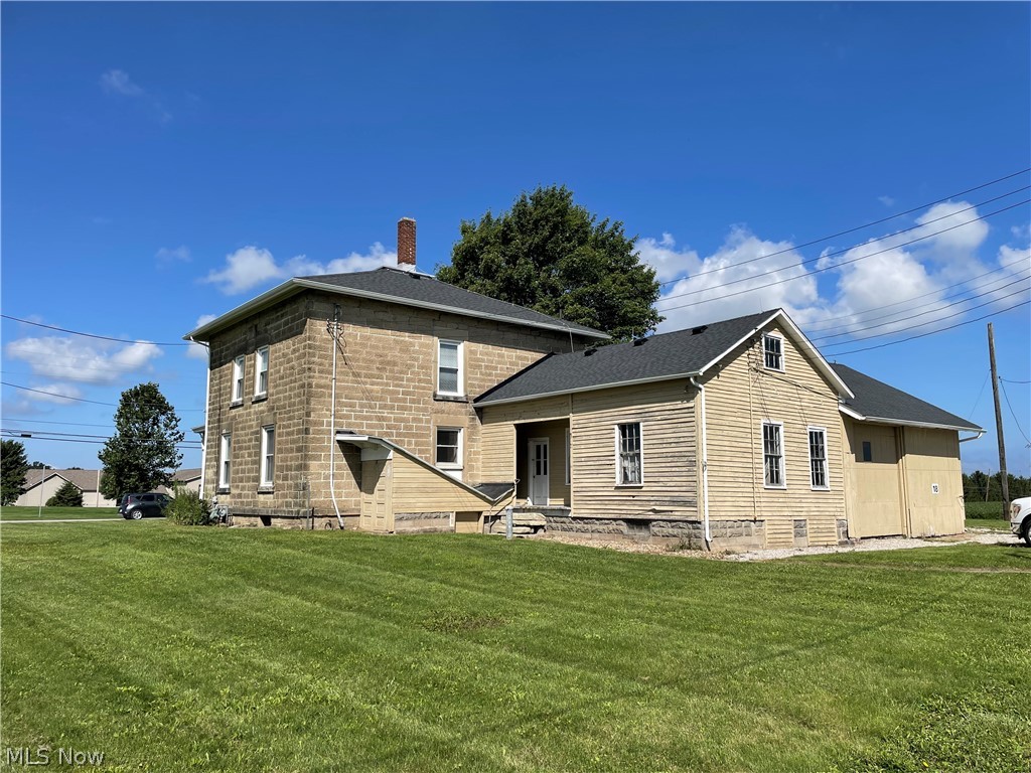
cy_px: 386
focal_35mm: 26
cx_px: 516
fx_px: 774
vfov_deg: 53.1
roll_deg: +1.3
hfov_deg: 67.3
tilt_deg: +8.3
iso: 32
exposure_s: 1/4292
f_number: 1.6
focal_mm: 4.2
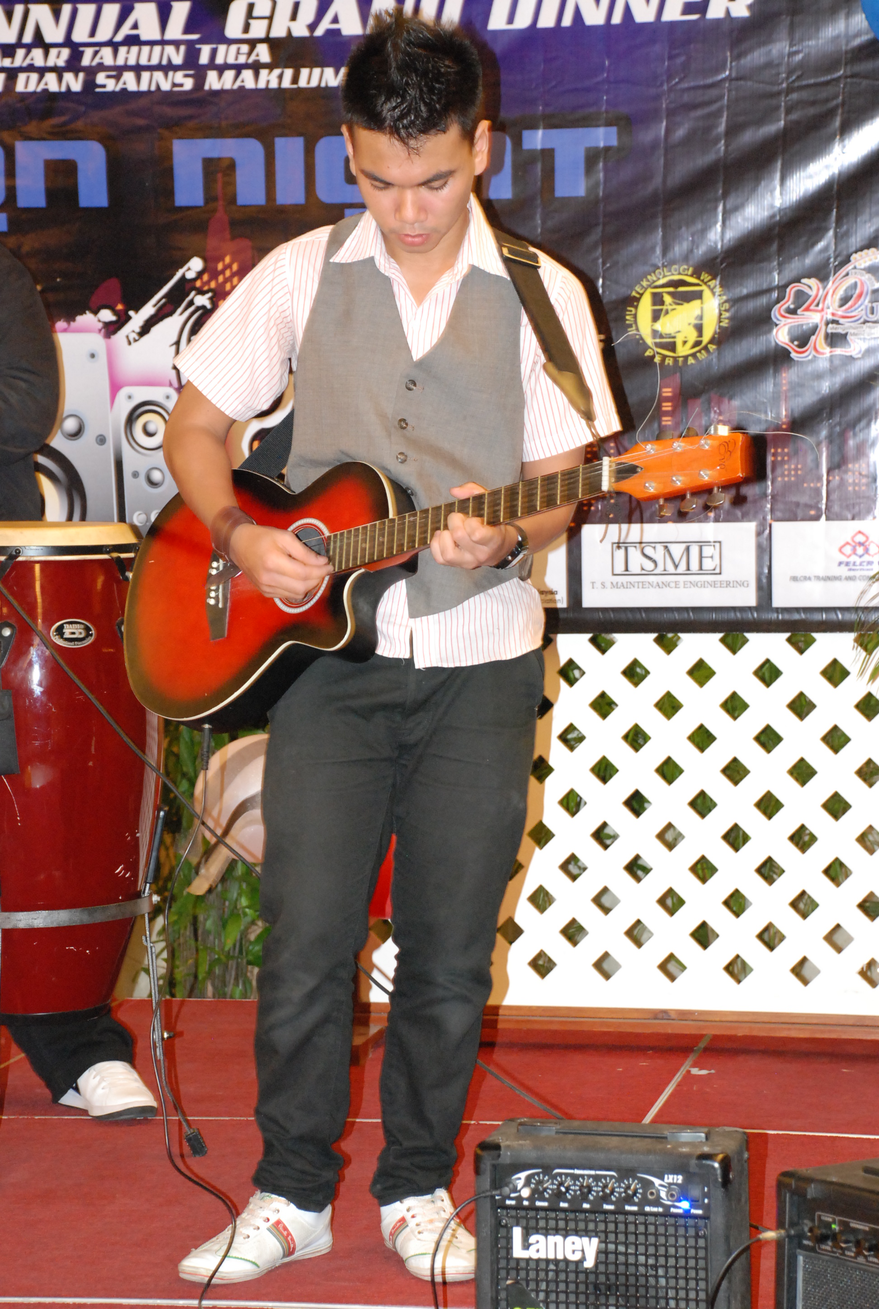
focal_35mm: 93
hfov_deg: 14.8
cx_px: 440
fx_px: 3390
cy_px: 654
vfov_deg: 21.9
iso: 1600
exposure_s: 1/30
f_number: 5.6
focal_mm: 62
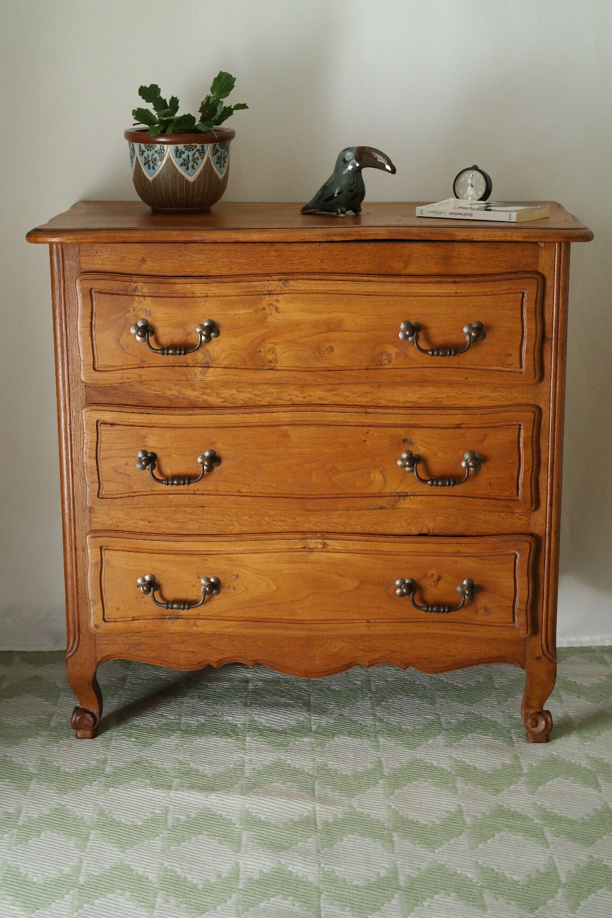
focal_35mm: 69
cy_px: 459
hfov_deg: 19.7
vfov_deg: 29.2
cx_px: 306
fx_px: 1759
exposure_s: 1/30
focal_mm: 45
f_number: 5.6
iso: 800
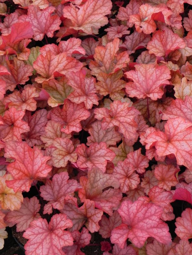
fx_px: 555
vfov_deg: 26.0
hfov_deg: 19.6
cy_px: 128
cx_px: 96
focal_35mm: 75
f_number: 4.5
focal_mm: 13.4
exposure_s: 1/80
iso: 160
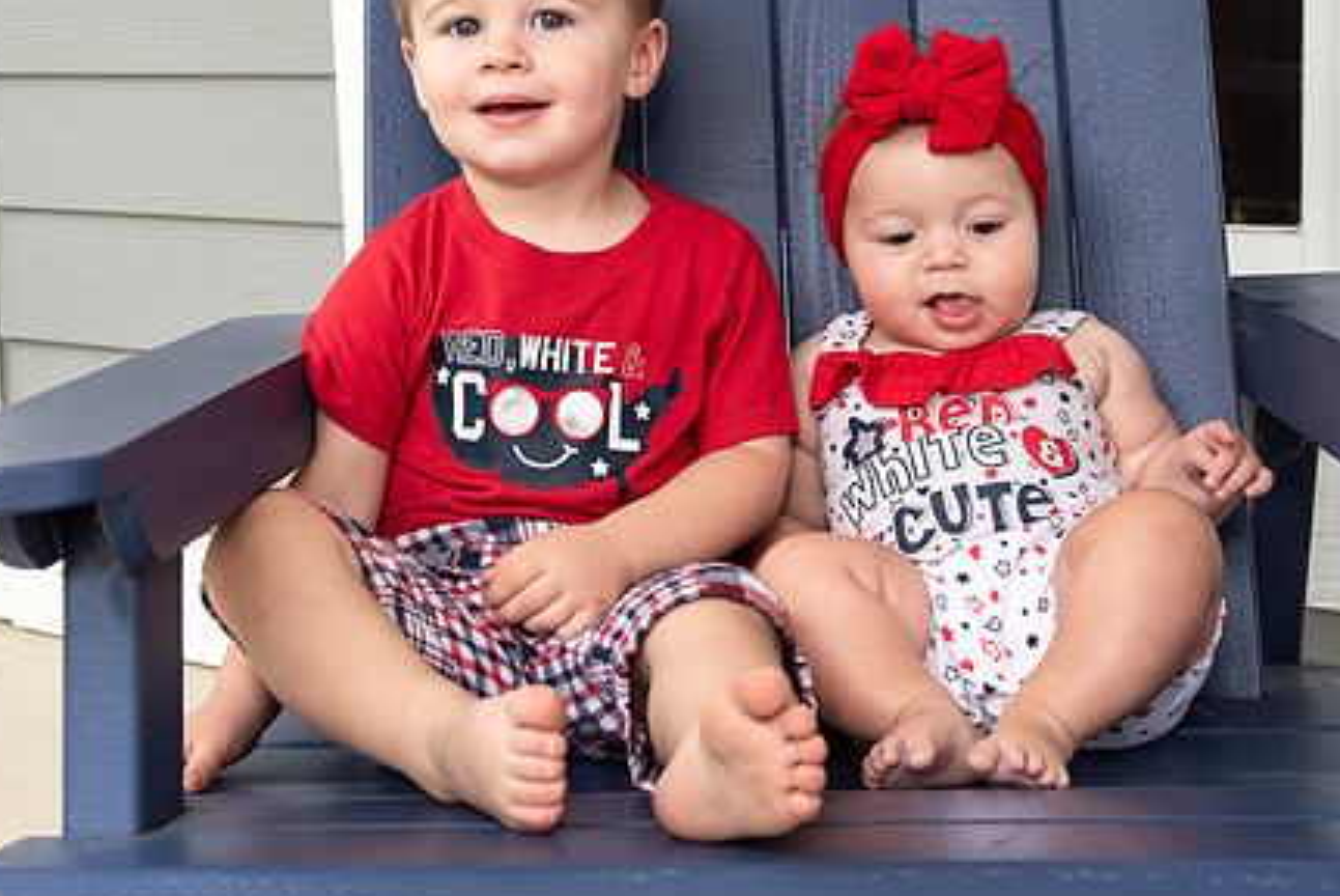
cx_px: 472
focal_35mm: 62
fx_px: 2309
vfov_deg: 21.9
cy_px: 321
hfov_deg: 32.2
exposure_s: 1/100
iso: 400
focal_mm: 32
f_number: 5.6
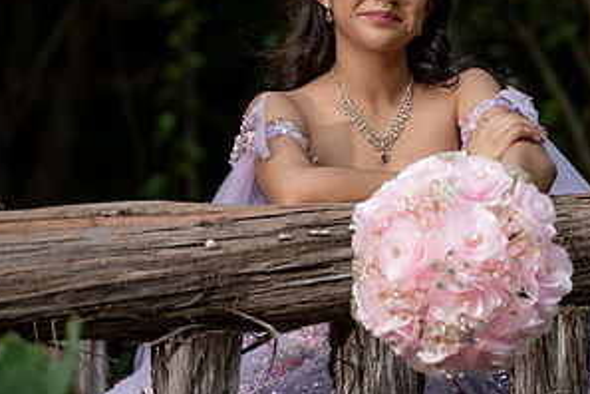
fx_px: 4326
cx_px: 449
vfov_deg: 5.2
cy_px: 134
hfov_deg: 7.8
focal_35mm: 264
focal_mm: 135
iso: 200
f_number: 2.8
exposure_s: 1/1000
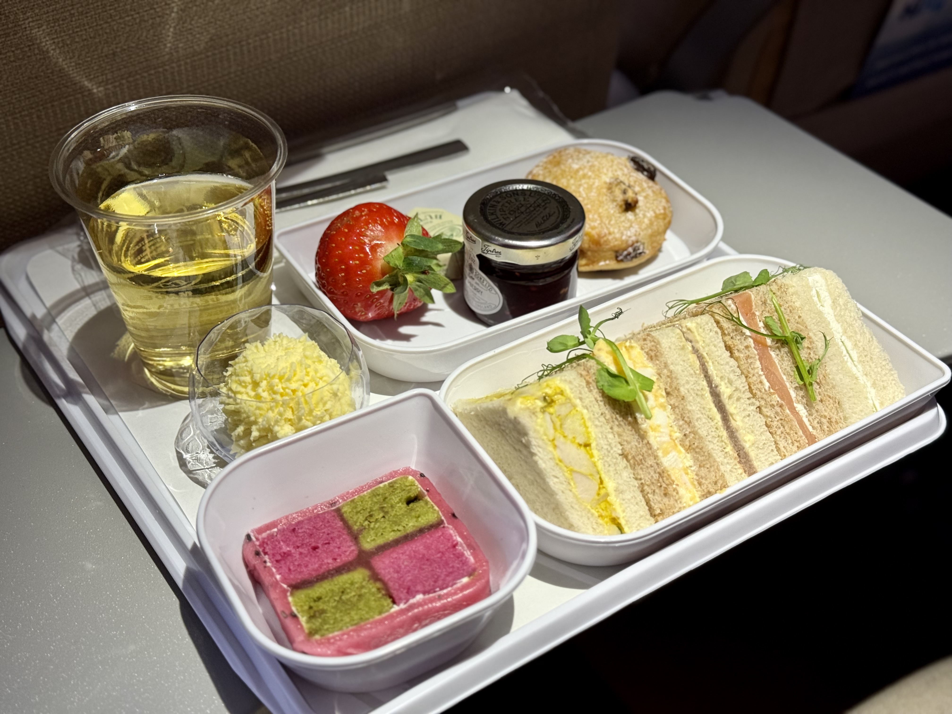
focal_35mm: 48
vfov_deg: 30.3
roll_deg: -2.1
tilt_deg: -41.1
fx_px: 1320
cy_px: 357
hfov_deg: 39.7
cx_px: 476
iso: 160
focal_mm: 6.76
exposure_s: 1/55
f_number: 1.78
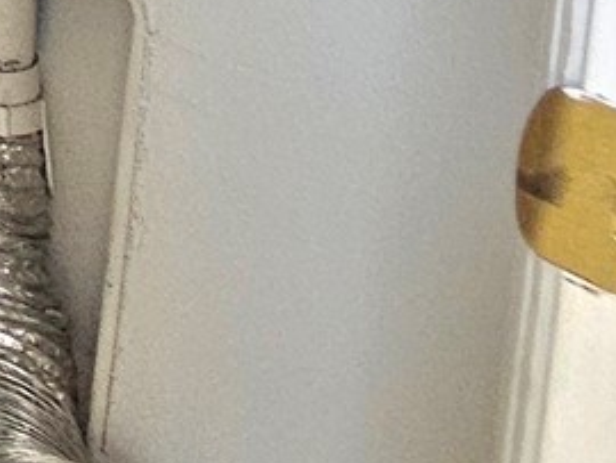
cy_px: -709
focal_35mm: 77
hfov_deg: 12.0
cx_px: -1168
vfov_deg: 13.2
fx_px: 1371
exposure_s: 1/60.2
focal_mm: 2.2
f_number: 2.2
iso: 400
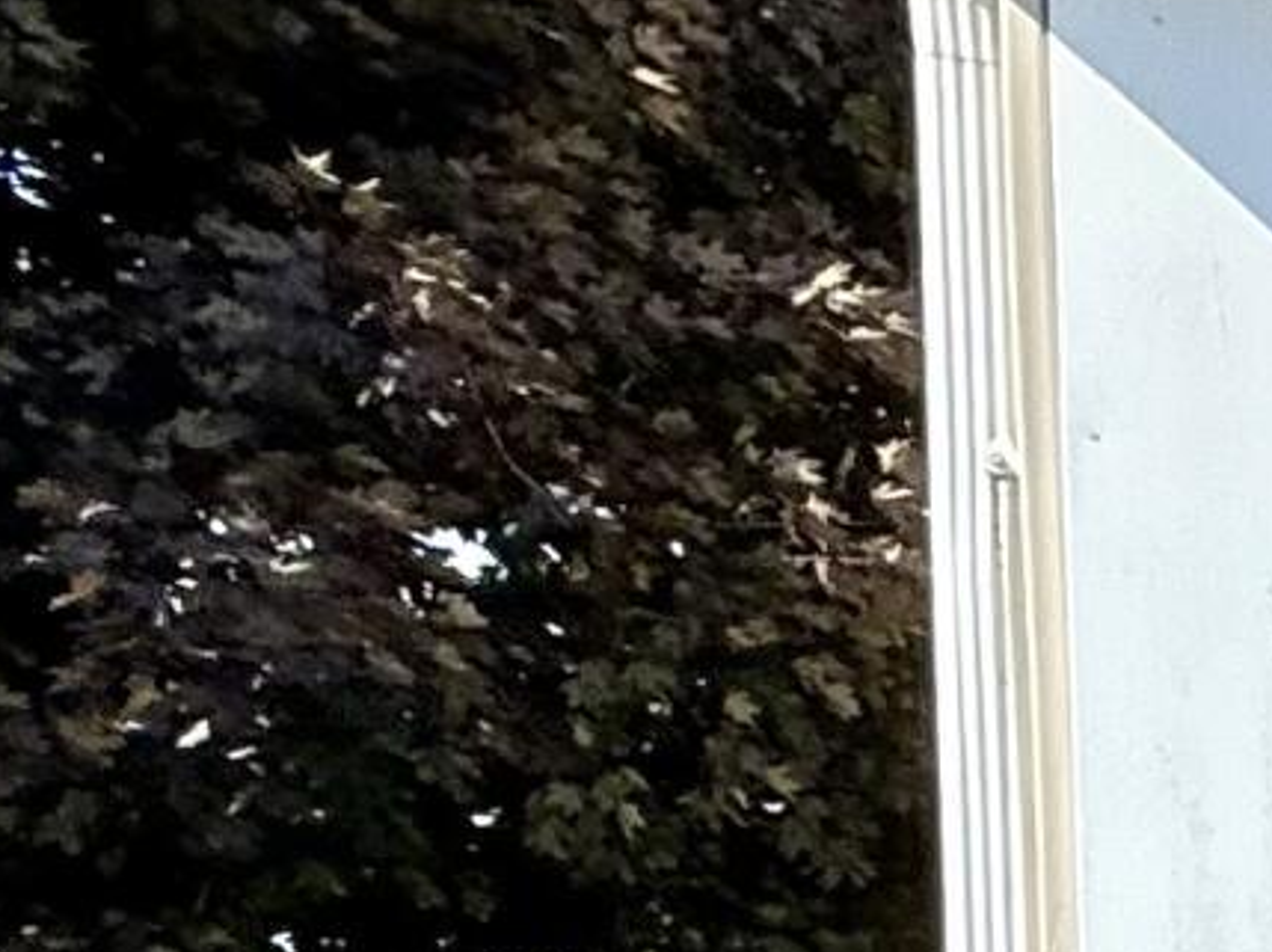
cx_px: 3792
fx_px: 3598
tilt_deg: -4.0
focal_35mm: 98
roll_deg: -0.5
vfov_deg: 13.6
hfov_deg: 11.5
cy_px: 1696
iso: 50
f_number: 2.2
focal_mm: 2.22
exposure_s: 1/985
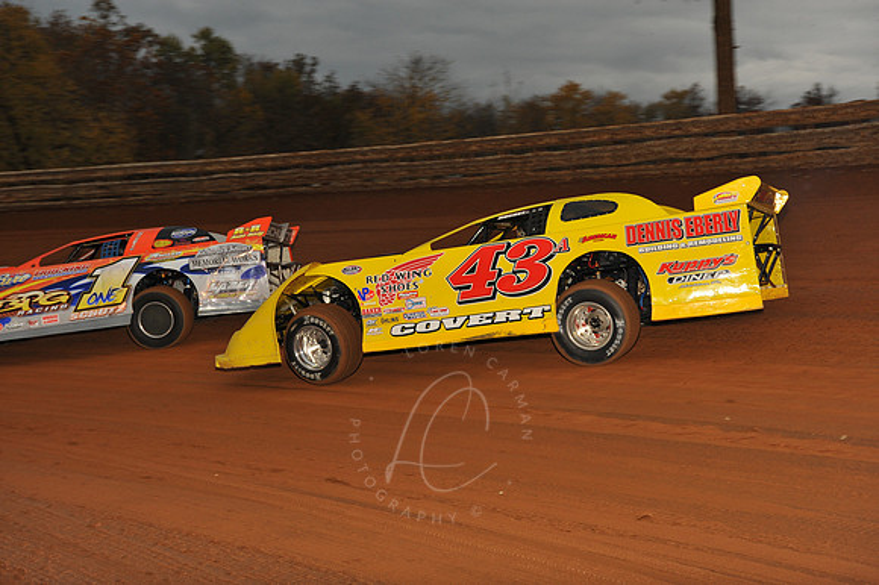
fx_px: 1708
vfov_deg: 19.4
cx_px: 440
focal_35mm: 70
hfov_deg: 28.9
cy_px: 292
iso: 800
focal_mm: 70
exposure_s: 1/320
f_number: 7.1
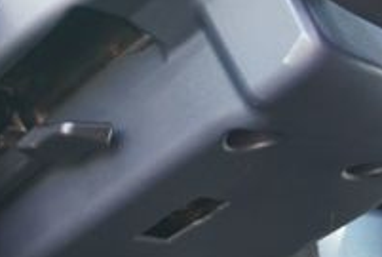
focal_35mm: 110
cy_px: 190
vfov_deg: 12.5
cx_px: -179
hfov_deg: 17.0
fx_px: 1165
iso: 500
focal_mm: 23
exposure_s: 1/60
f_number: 4
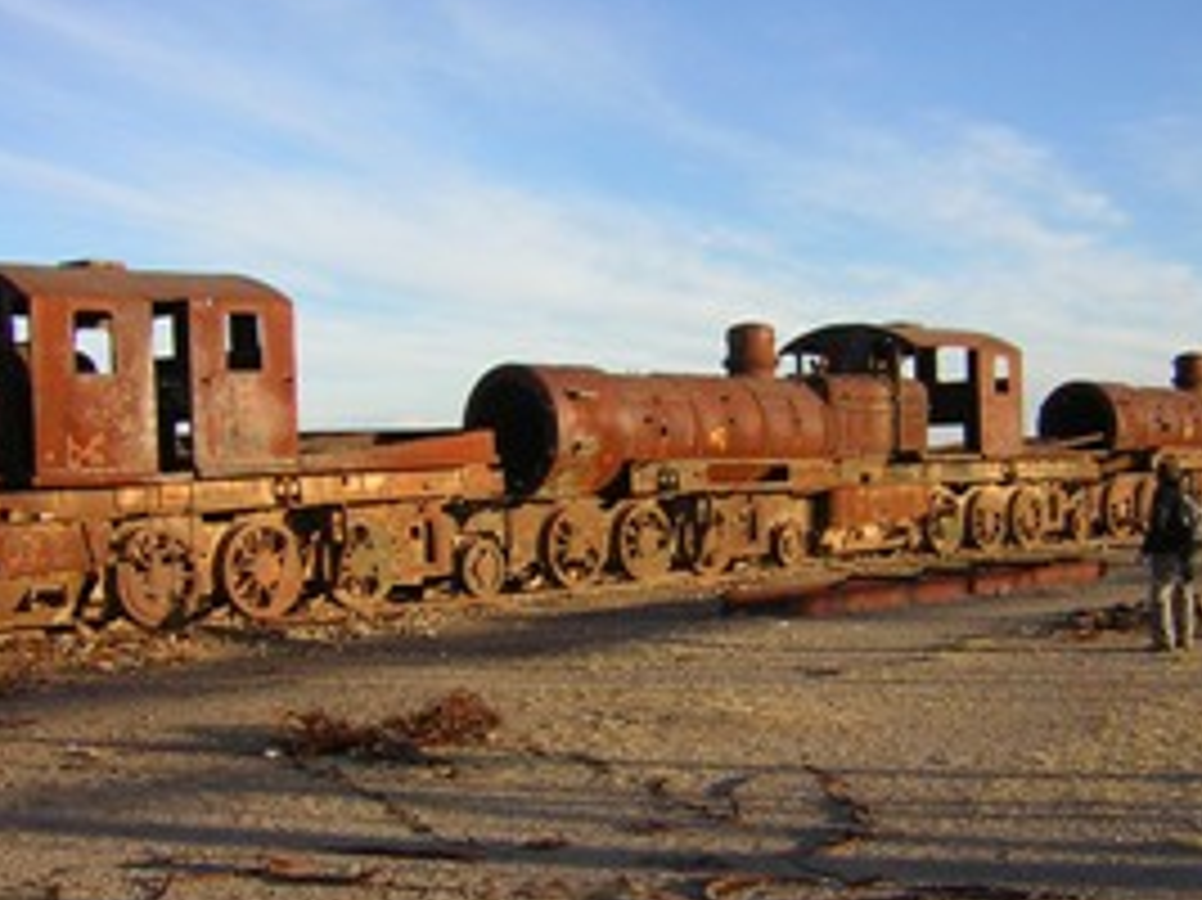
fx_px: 1874
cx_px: 810
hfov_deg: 35.2
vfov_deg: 27.0
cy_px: 504
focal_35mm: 54
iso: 50
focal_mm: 4.7
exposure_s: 1/182
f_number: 5.2
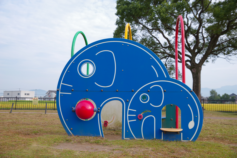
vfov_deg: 37.9
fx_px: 230
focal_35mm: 35
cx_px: 118
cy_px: 79
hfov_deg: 54.4
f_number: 4.5
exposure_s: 1/1000
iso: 400
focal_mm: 35
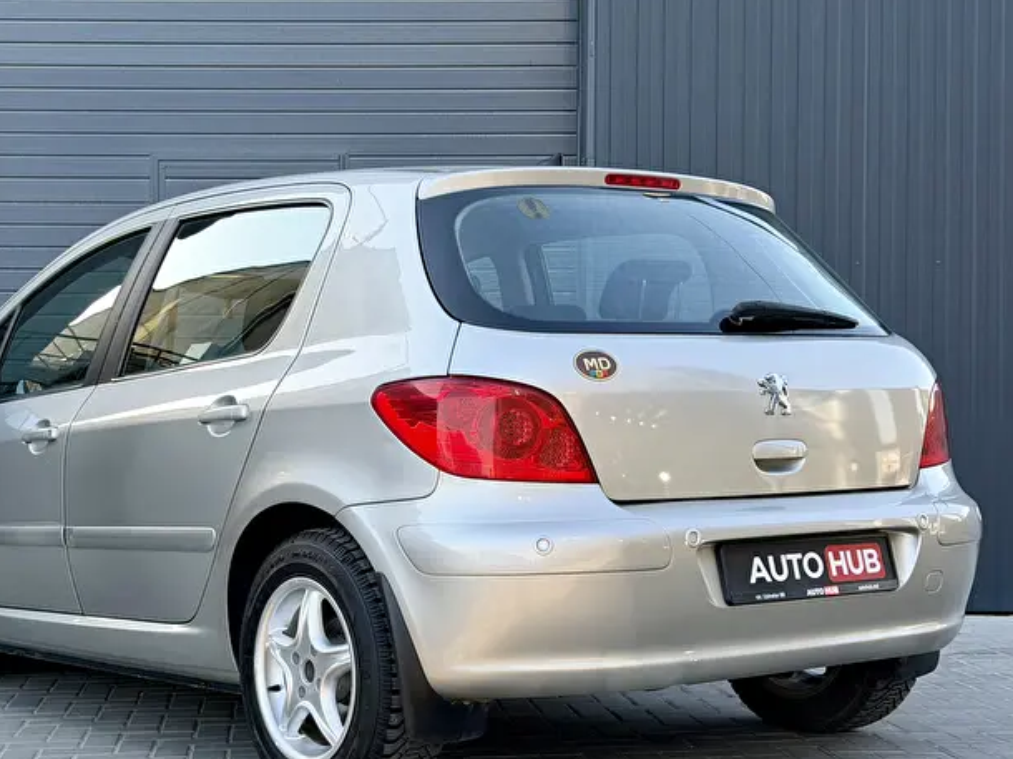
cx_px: 397
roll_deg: +0.8
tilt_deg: -0.4
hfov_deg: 30.6
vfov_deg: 23.2
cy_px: 465
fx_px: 1843
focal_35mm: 63
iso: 80
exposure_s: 1/566
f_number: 1.78
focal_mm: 6.76
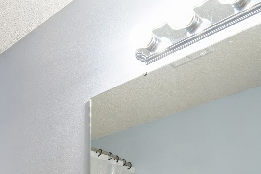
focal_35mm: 50
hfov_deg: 35.3
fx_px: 362
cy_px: 261
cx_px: -7
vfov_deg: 22.3
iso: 400
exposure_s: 1/8
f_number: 10
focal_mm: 16
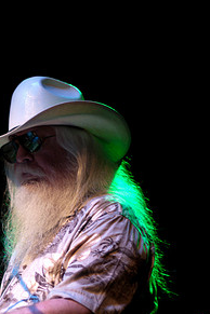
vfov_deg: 17.5
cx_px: 52
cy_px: 233
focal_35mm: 116
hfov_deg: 11.8
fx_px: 1015
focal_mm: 50
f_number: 1.7
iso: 800
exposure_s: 1/90
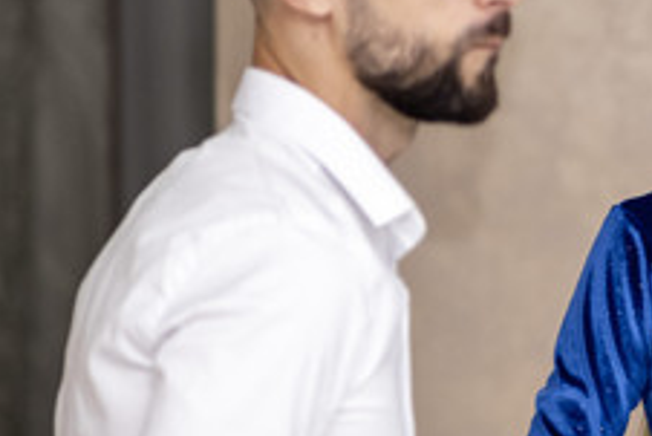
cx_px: 785
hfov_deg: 5.6
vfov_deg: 3.8
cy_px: 230
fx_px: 6578
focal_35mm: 363
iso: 1000
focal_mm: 85
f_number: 1.8
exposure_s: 1/200
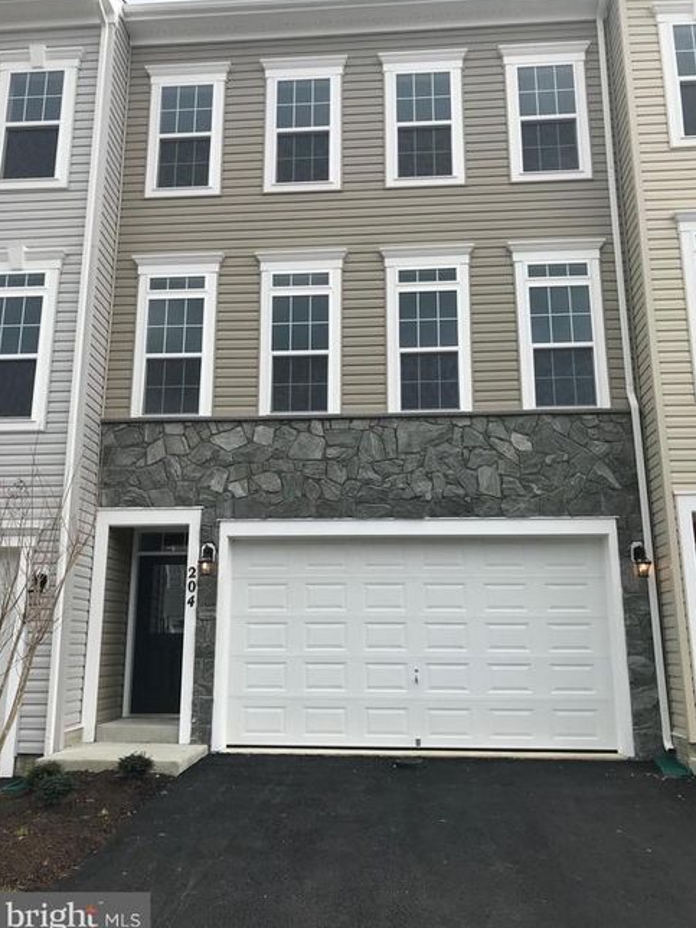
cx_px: 354
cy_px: 463
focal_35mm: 29
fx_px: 777
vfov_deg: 61.7
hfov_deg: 48.2
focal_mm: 3.99
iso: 20
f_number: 1.8
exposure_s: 1/921
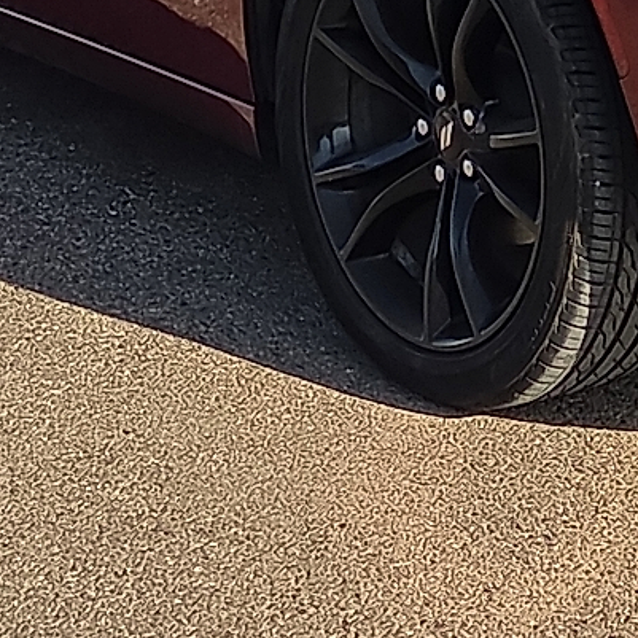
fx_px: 3086
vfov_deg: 11.5
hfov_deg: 11.7
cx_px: 628
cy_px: -212
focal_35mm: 148
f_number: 1.8
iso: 25
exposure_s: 1/1667
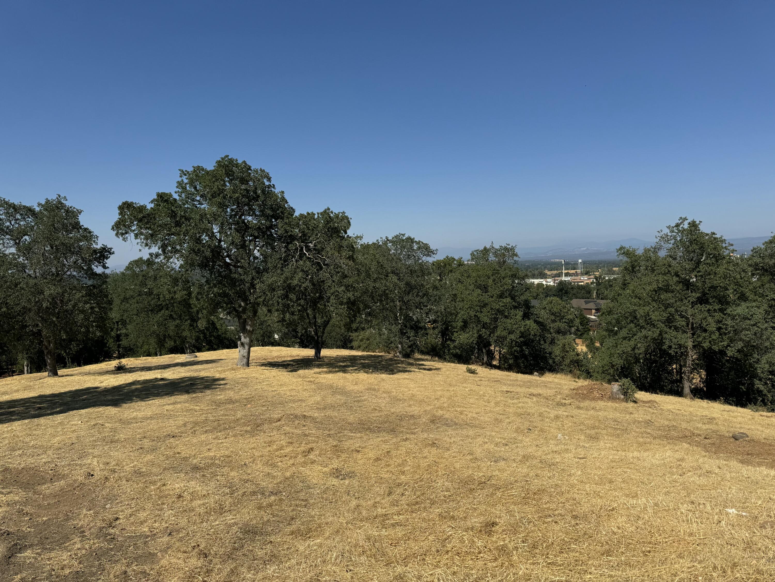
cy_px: 291
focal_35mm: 24
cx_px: 388
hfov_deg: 71.6
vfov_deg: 56.8
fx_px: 537
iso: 80
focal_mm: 6.76
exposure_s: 1/7092
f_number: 1.78
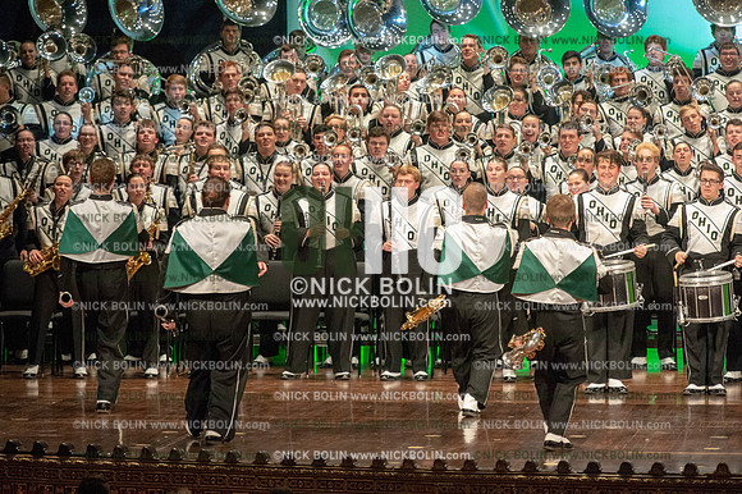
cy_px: 247
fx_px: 4326
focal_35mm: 210
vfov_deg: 6.5
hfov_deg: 9.8
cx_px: 371
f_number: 5.6
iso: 8000
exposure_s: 1/320
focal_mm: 210
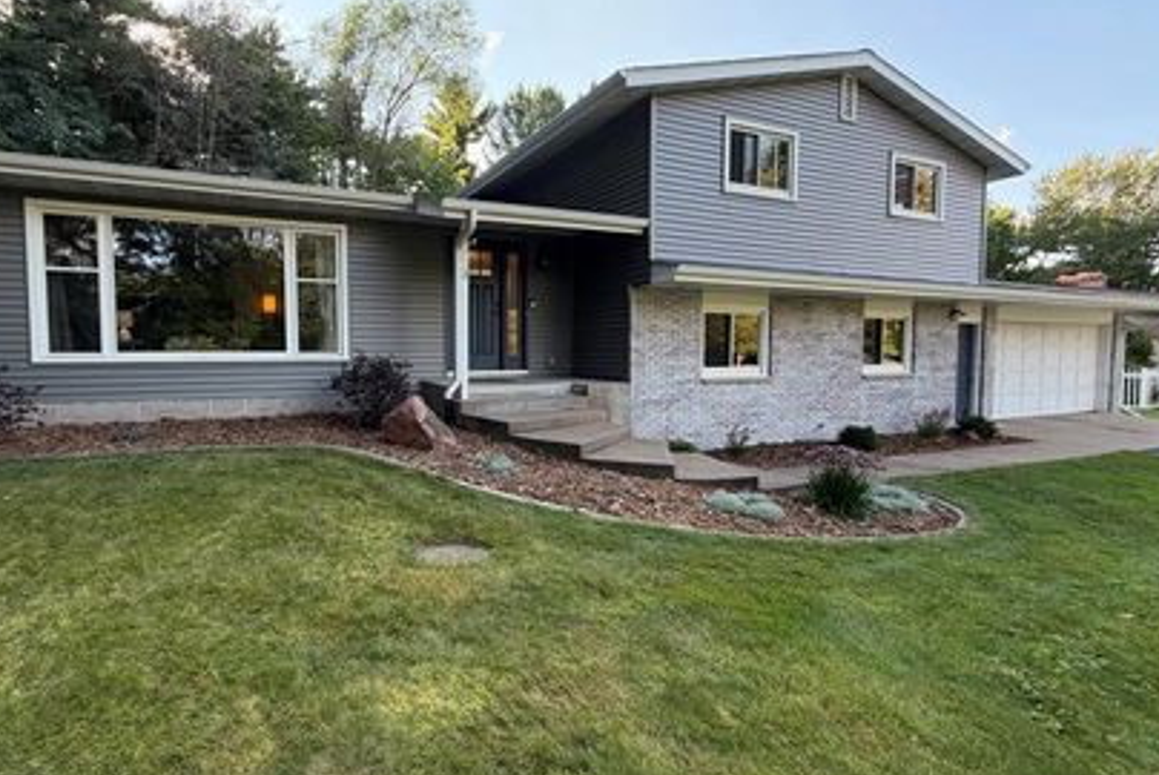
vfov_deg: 67.5
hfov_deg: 89.2
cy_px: 386
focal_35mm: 18
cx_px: 488
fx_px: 580
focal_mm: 2.22
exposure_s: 1/162
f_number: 2.2
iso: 64
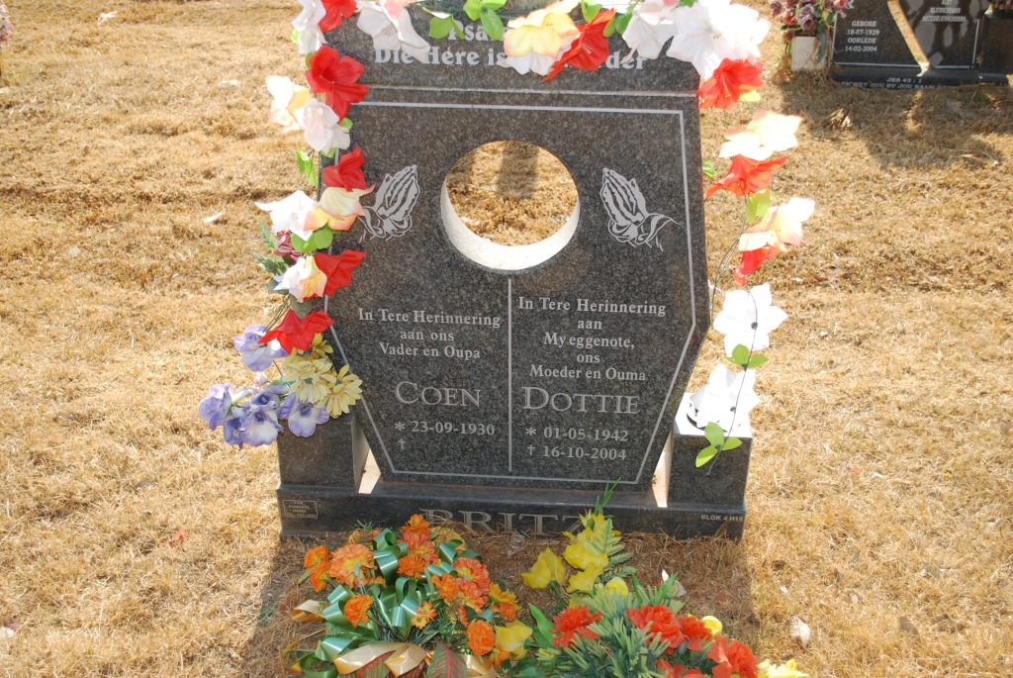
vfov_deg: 34.3
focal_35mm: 39
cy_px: 339
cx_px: 506
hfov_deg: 49.5
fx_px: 1098
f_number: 5
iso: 100
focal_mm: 26
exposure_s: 1/200
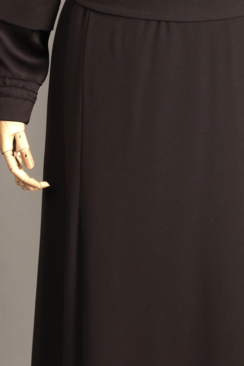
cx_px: 186
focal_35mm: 112
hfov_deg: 12.2
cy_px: 104
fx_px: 1138
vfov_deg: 18.2
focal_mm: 32
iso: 400
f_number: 5
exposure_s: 1/60
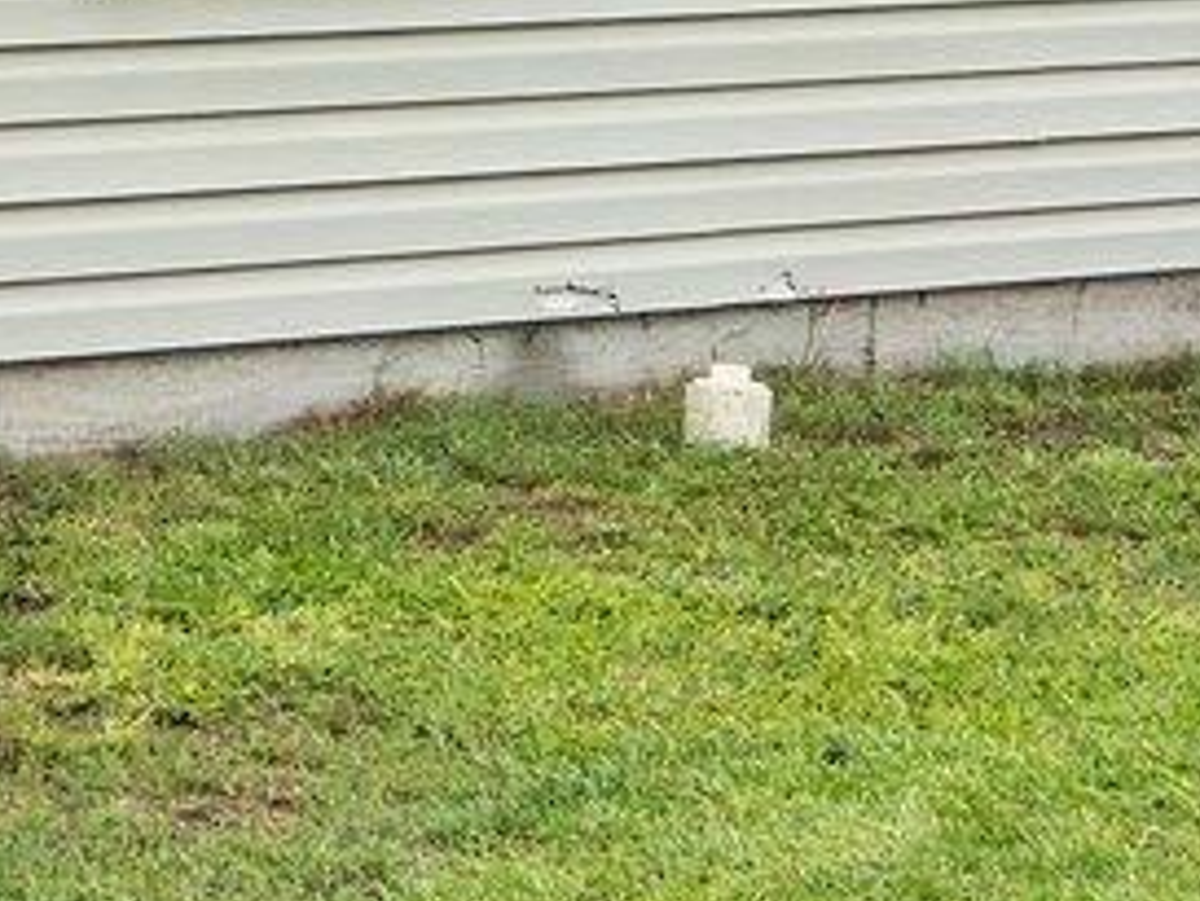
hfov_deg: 10.1
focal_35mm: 195
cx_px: 382
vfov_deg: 7.5
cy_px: -523
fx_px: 6763
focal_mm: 13
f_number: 5
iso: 200
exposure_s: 1/500
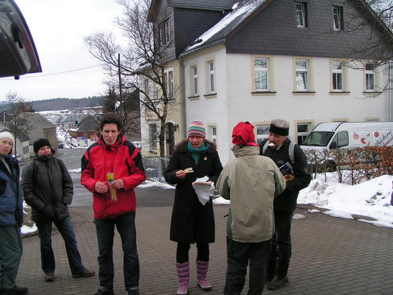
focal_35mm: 38
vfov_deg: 37.7
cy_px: 148
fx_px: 431
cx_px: 196
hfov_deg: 49.0
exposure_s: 1/60
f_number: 5
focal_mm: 5.8
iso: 50
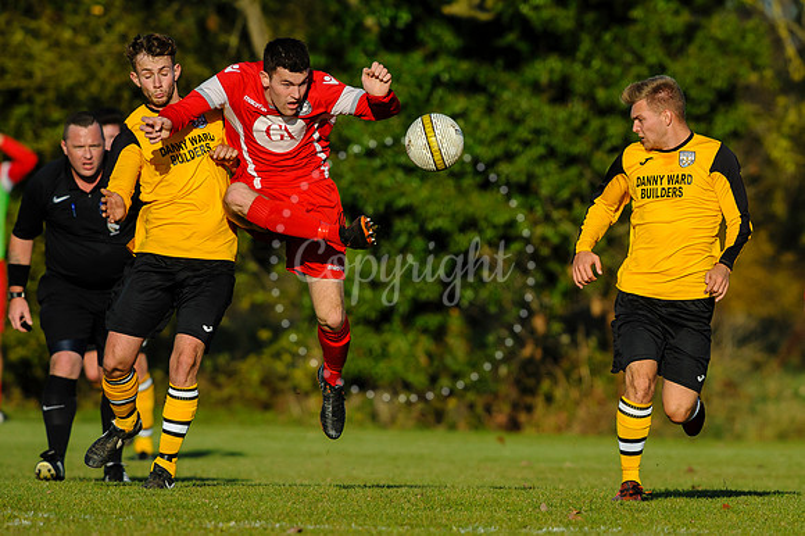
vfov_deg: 1.8
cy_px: 308
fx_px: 17355
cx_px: 625
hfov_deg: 2.7
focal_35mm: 777
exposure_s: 1/2000
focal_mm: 500
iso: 640
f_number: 6.7
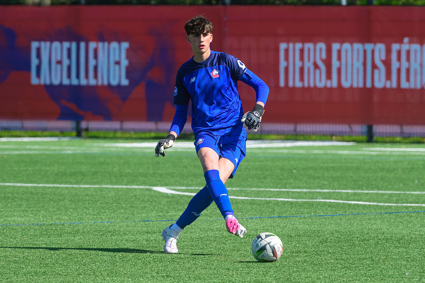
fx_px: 4014
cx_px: 212
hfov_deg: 6.1
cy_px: 142
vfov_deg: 4.0
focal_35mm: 340
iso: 320
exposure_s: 1/1000
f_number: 5.6
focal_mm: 340
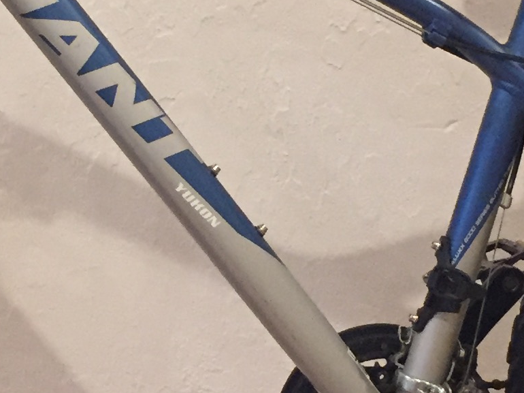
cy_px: 167
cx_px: 160
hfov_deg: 16.0
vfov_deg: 12.0
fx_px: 1861
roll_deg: +1.0
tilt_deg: -9.8
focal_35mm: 123
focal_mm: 4.15
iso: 250
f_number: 2.2
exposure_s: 1/30
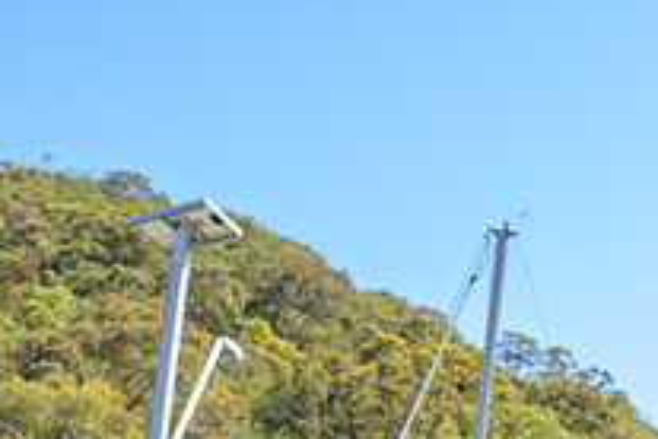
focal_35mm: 101
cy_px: 550
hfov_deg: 18.8
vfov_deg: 13.1
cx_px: 846
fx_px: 1846
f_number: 4
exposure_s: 1/160
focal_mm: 24
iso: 64
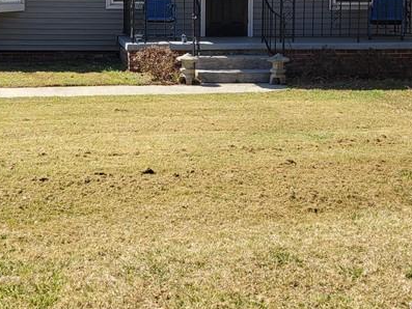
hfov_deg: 28.4
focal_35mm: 67
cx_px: 86
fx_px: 798
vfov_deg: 21.6
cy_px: 53
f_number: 1.8
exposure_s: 1/1472
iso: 40
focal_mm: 5.4
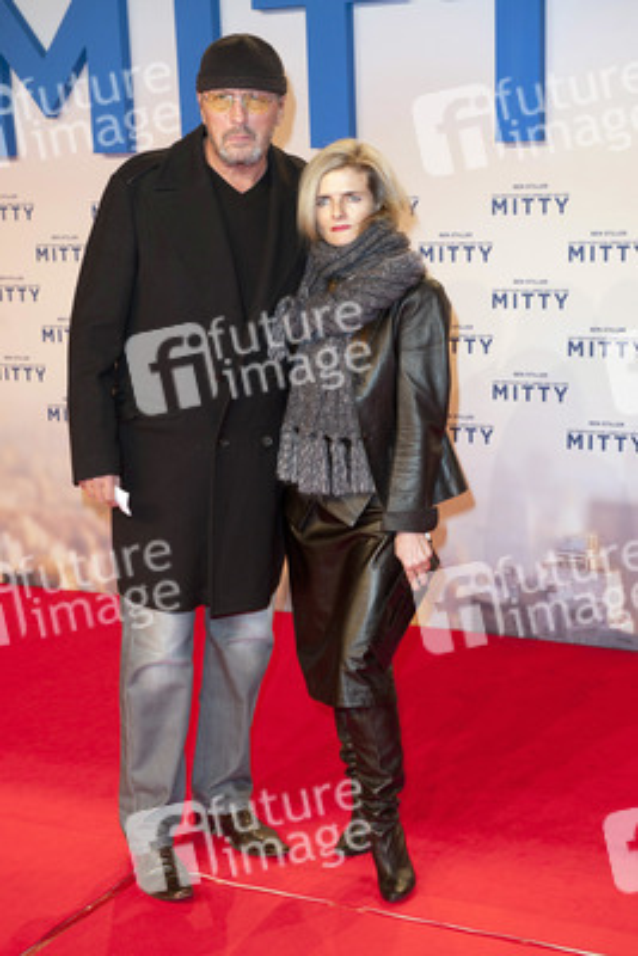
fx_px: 1647
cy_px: 478
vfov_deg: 32.4
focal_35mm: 62
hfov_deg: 21.9
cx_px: 319
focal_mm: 62
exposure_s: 1/160
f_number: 6.3
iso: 800
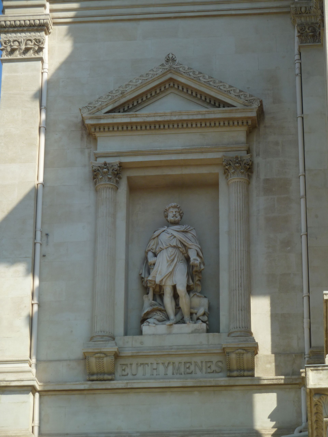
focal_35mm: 119
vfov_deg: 16.6
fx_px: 1503
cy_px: 218
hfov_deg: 12.5
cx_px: 164
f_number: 4.4
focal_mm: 19.5
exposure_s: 1/400
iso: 80
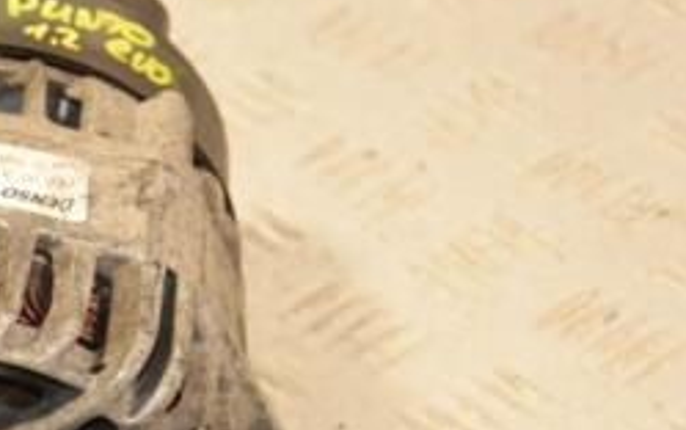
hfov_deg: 11.2
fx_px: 3442
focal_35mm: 184
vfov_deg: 7.1
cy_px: 331
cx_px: -69
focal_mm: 50
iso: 800
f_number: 5.6
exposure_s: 1/200
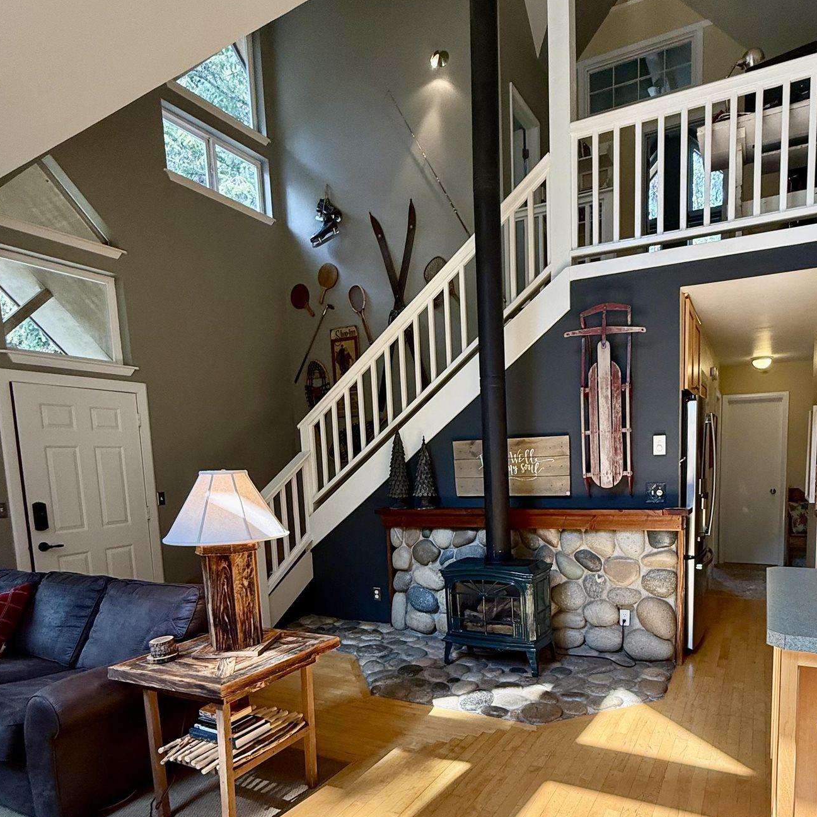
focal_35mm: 22
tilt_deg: -6.1
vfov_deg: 68.1
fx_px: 587
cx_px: 486
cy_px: 531
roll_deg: +1.6
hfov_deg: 69.0
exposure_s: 1/99
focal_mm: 2.22
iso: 125
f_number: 2.2
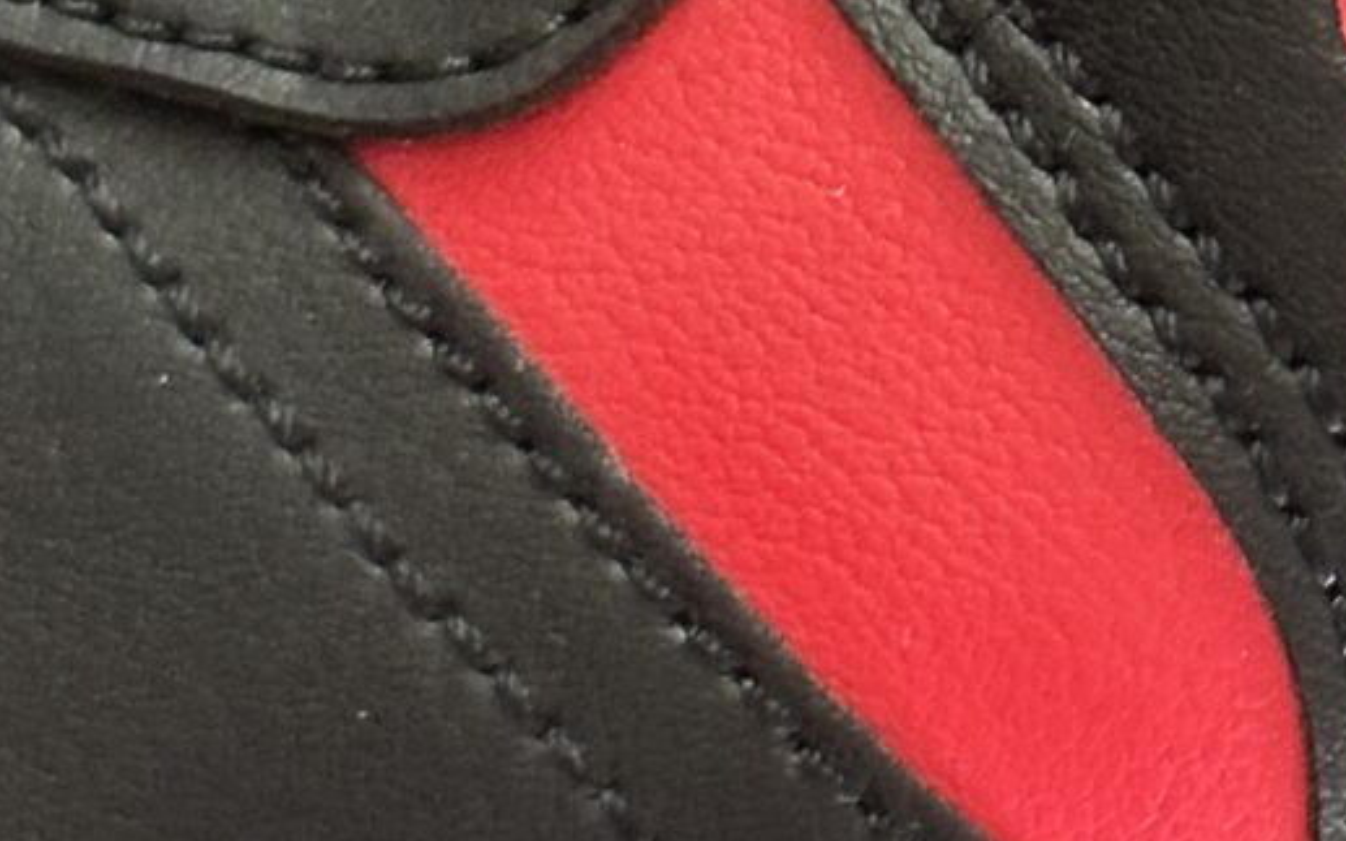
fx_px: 9243
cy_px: 331
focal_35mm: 252
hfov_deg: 8.2
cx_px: 1677
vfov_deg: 5.2
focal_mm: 6.86
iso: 250
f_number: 1.78
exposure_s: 1/50
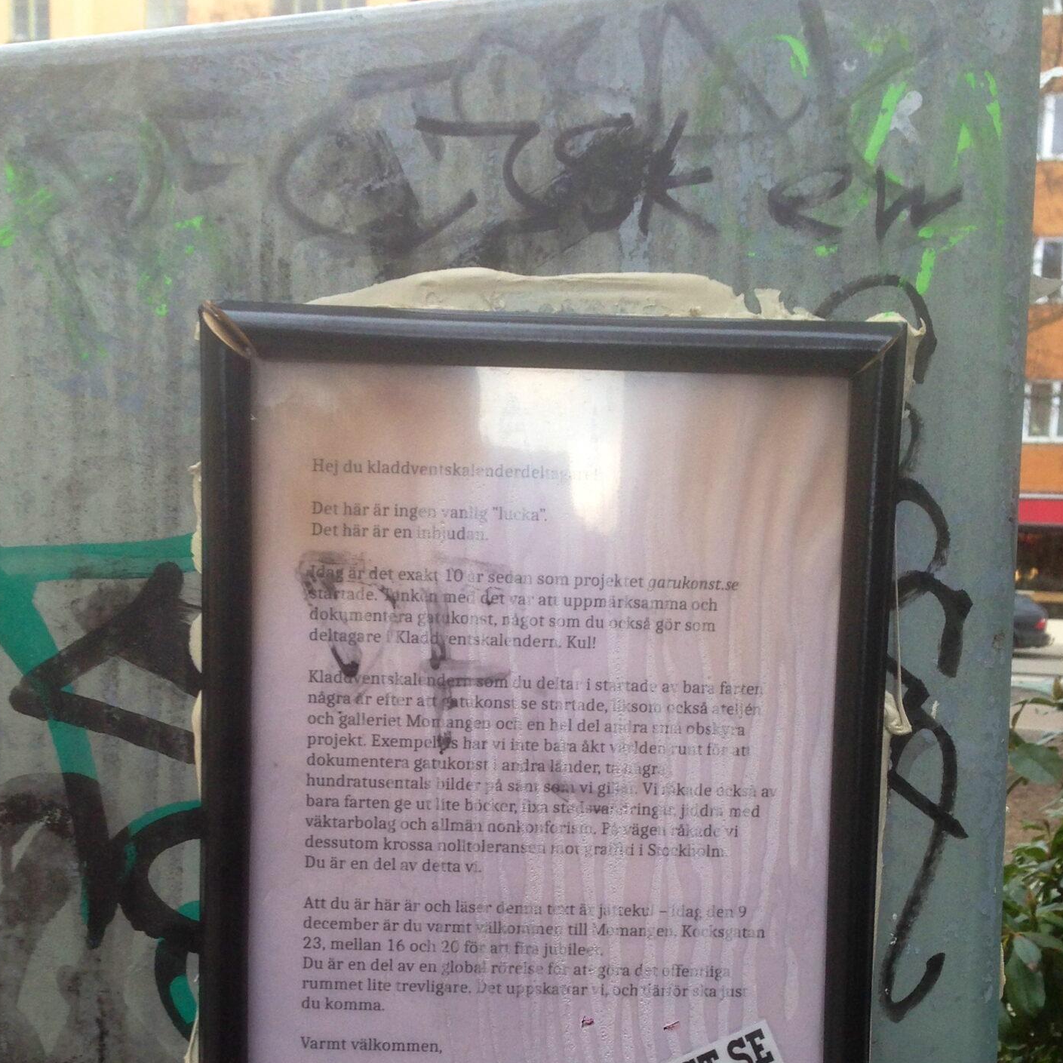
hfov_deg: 32.2
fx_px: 1841
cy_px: 755
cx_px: 499
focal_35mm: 53
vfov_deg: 31.8
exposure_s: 1/60
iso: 50
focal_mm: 4.12
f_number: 2.4
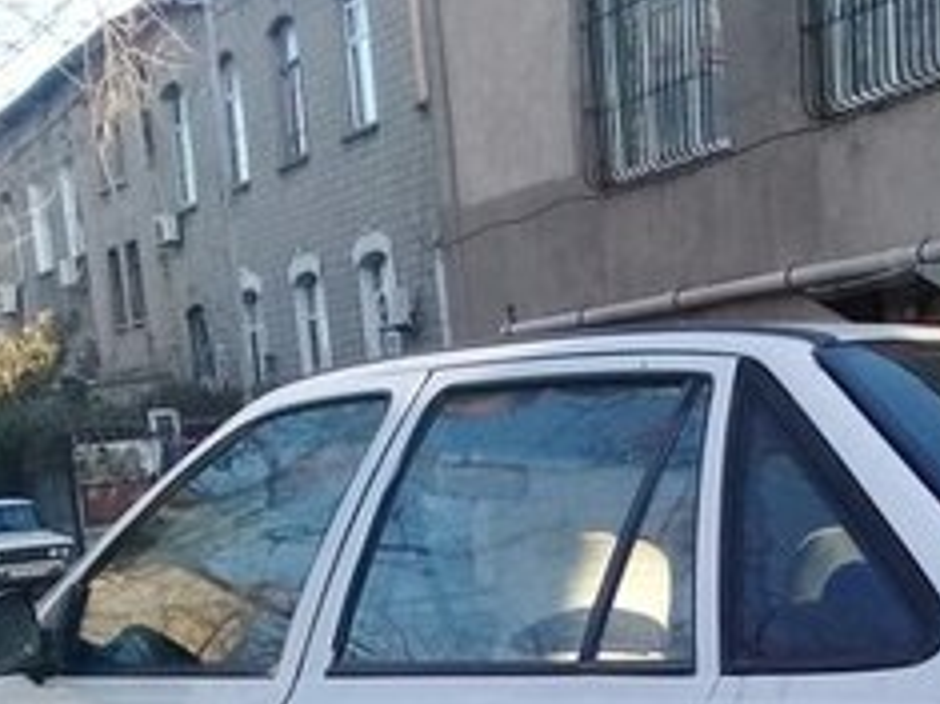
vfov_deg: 16.1
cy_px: 910
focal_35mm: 87
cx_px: 784
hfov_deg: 22.1
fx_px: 2361
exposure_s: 1/248
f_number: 2.2
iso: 64
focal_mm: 3.3
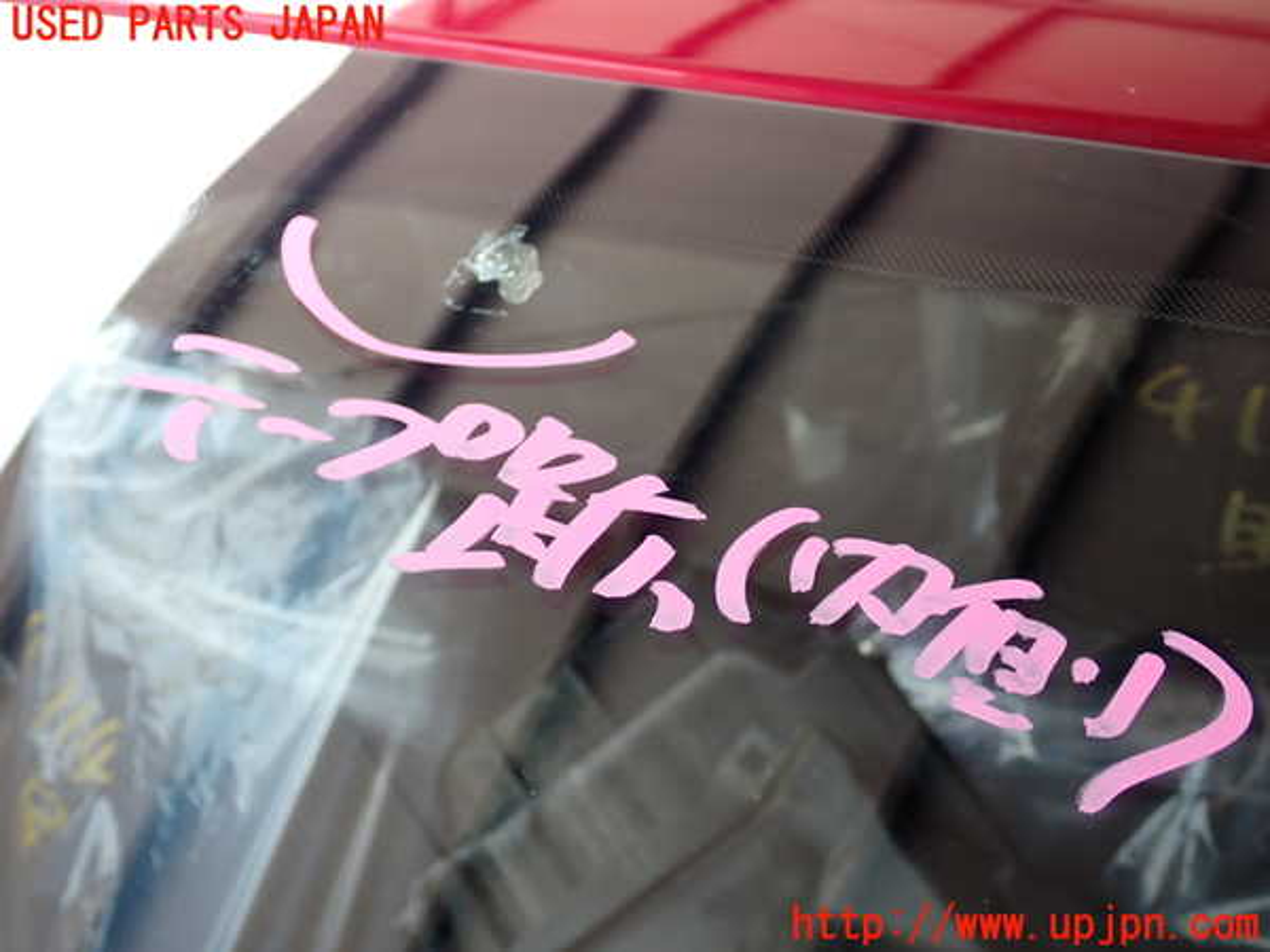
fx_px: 1614
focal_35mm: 44
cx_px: 635
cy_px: 476
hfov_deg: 42.9
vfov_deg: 32.9
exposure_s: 1/125
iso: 100
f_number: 2.9
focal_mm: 7.84
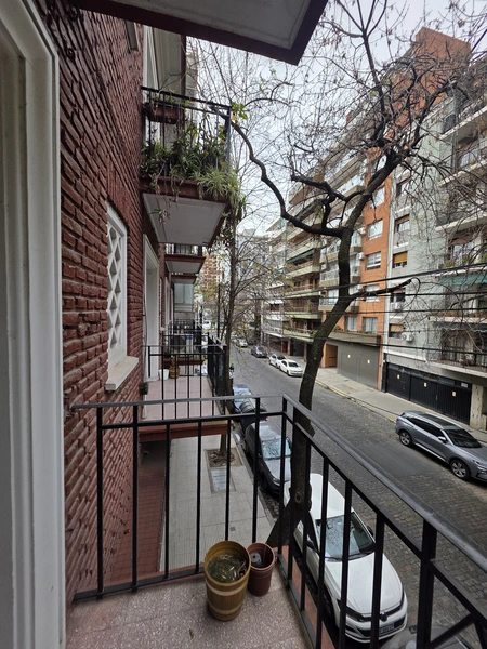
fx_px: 244
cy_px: 324
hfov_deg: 89.9
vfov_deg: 106.2
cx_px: 244
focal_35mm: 13
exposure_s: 1/897
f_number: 1.9
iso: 40
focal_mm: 2.2
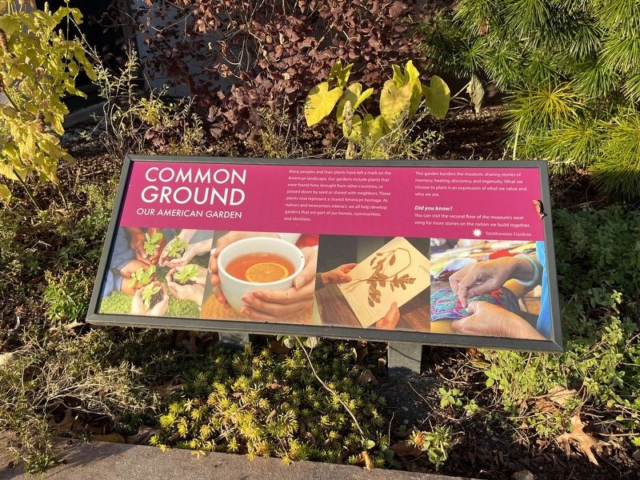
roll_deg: +1.9
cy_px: 240
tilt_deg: -26.5
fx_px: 481
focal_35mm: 26
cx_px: 320
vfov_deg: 53.1
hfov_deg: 67.3
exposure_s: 1/646
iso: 50
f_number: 1.6
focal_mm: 5.1
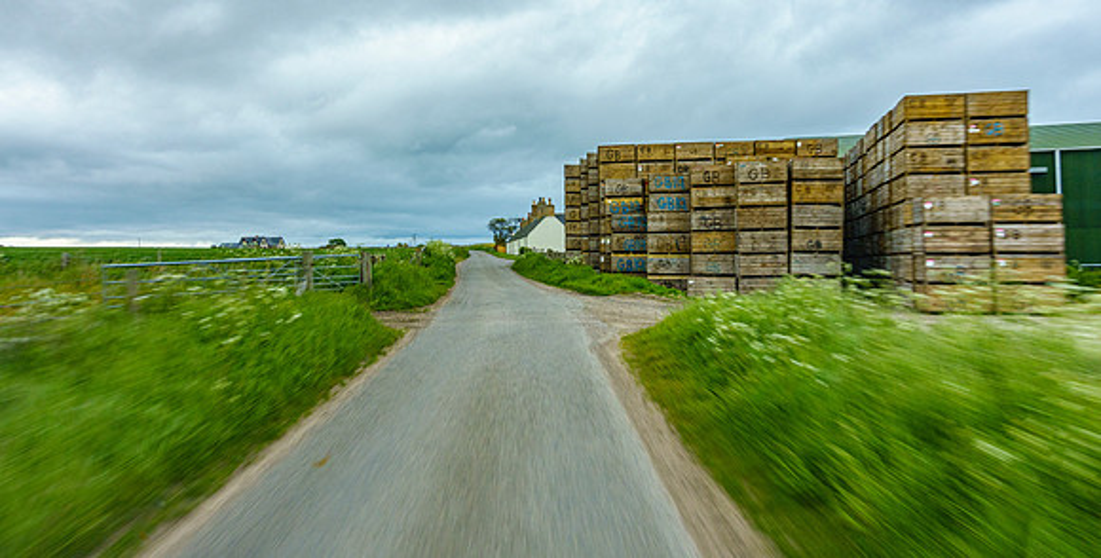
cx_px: 550
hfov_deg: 73.8
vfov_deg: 41.5
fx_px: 734
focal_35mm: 26
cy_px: 237
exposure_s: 1/50
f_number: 7.1
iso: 125
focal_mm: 8.9
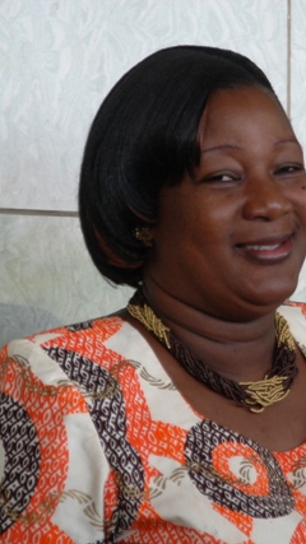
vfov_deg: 10.7
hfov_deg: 6.0
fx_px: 2898
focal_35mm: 201
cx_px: 274
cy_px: 271
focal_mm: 85
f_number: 4
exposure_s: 1/250
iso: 800
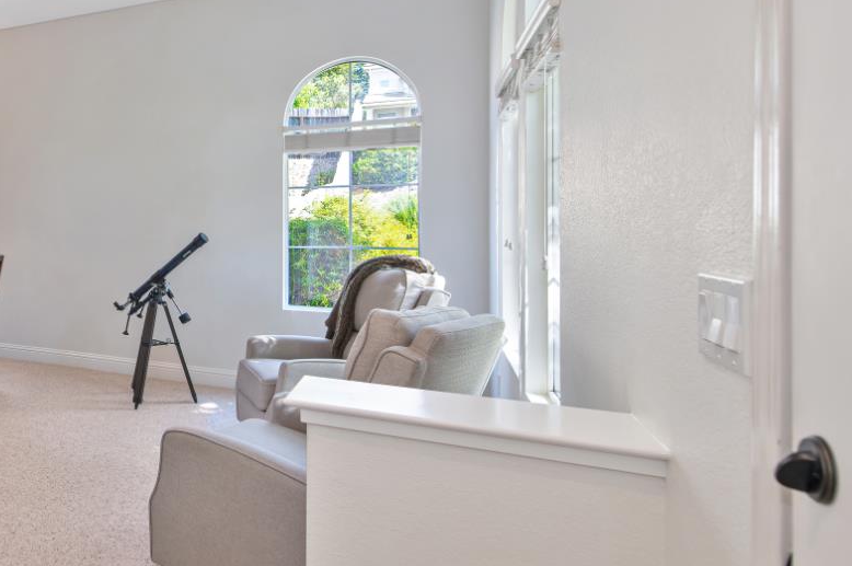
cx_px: 46
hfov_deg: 55.7
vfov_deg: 47.3
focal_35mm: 27
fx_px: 638
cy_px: 203
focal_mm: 14
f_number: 4.8
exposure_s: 1/90
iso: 560
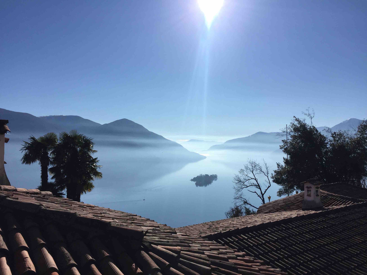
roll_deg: -1.2
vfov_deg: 48.2
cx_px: 184
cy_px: 138
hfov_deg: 61.7
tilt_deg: +1.4
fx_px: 307
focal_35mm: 29
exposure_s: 1/6623
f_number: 2.2
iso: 32
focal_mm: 4.15
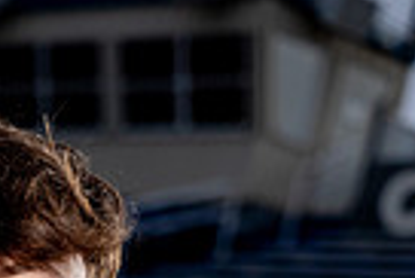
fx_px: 2562
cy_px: 663
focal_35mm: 222
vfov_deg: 6.0
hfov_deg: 9.2
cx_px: -34
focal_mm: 67
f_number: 4
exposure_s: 1/250
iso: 100
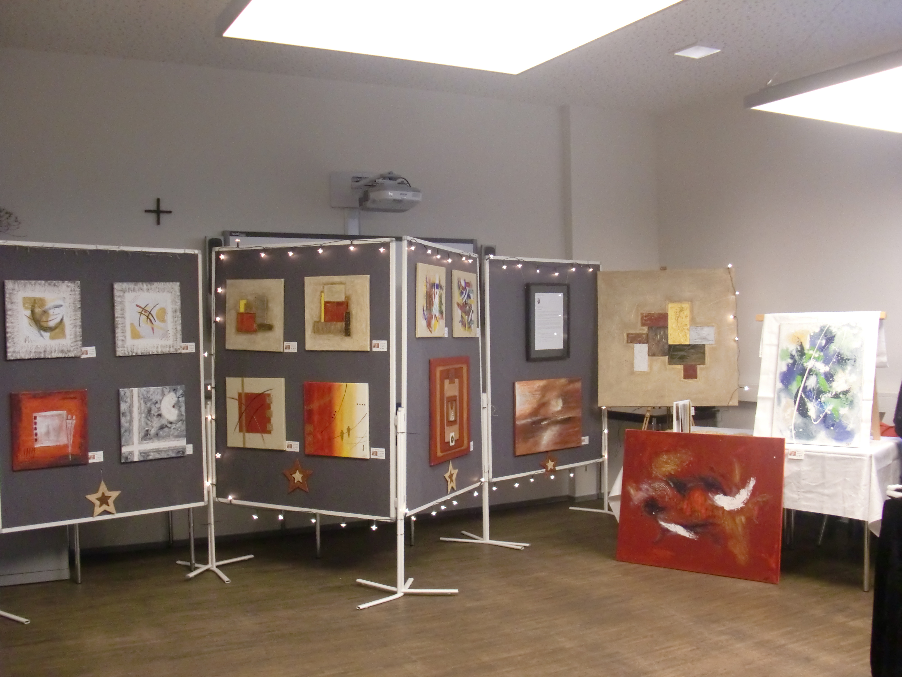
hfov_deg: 51.4
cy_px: 338
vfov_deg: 39.7
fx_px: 938
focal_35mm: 36
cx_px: 451
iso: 500
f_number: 2.8
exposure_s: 1/60
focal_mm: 6.3
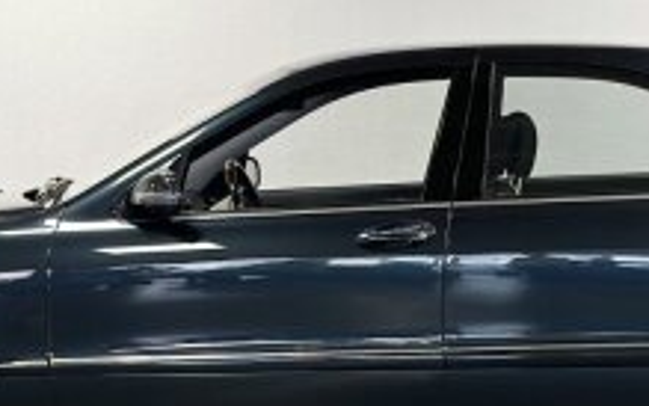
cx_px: 412
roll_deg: -1.0
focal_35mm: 149
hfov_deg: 14.0
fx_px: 2636
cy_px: 320
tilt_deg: -4.1
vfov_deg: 8.8
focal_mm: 6.86
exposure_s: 1/80
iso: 125
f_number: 1.78
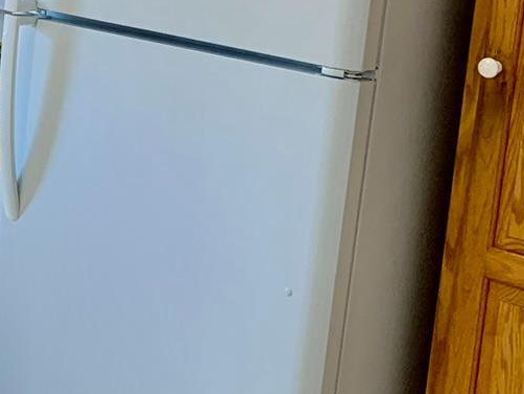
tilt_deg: -10.7
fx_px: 1605
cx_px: -400
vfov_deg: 13.8
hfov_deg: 15.9
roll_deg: -2.2
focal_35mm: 106
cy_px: 37
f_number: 1.8
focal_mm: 4.25
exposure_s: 1/120
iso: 80
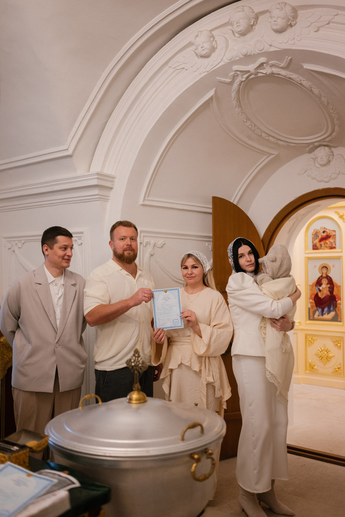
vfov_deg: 54.4
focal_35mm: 35
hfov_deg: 37.9
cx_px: 172
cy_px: 258
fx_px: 503
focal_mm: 35
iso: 800
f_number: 1.8
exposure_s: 1/160
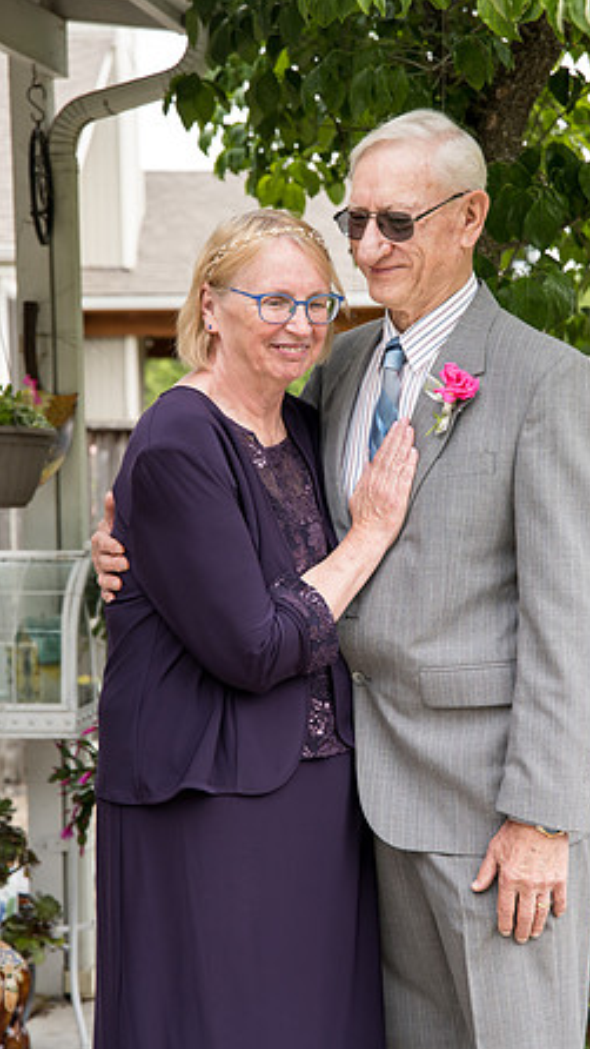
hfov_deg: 16.3
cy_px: 524
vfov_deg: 28.6
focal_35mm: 74
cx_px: 331
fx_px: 2057
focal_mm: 70
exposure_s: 1/500
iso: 400
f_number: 5
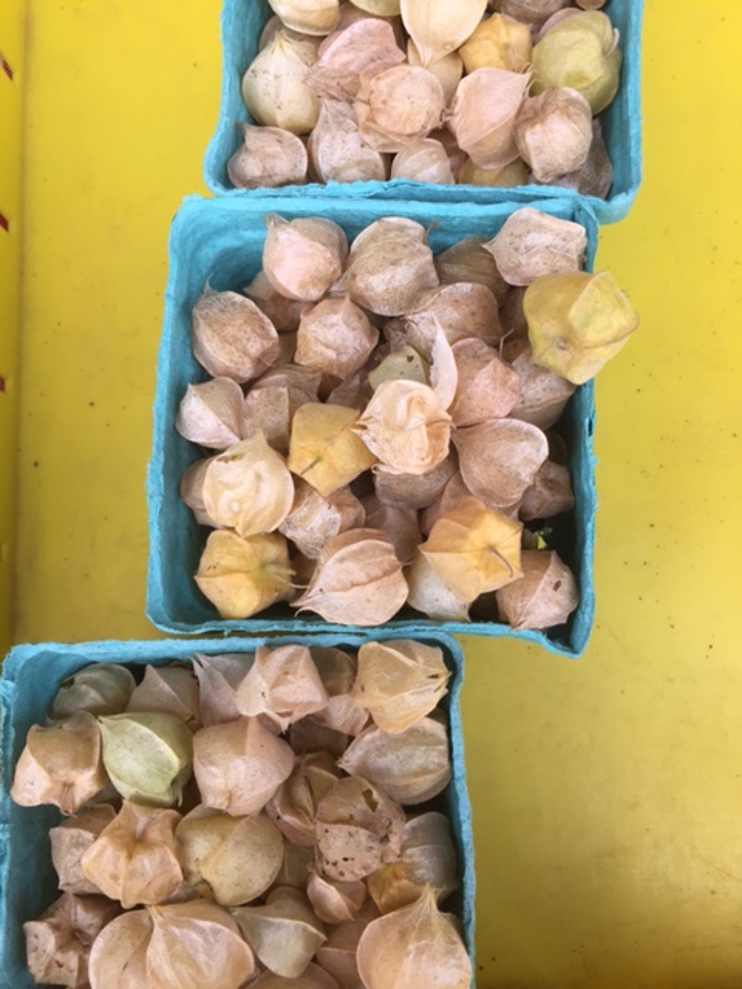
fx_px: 829
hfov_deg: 48.2
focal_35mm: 29
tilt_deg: -80.4
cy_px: 494
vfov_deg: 61.7
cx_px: 371
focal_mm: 4.15
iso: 32
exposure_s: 1/196
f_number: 2.2
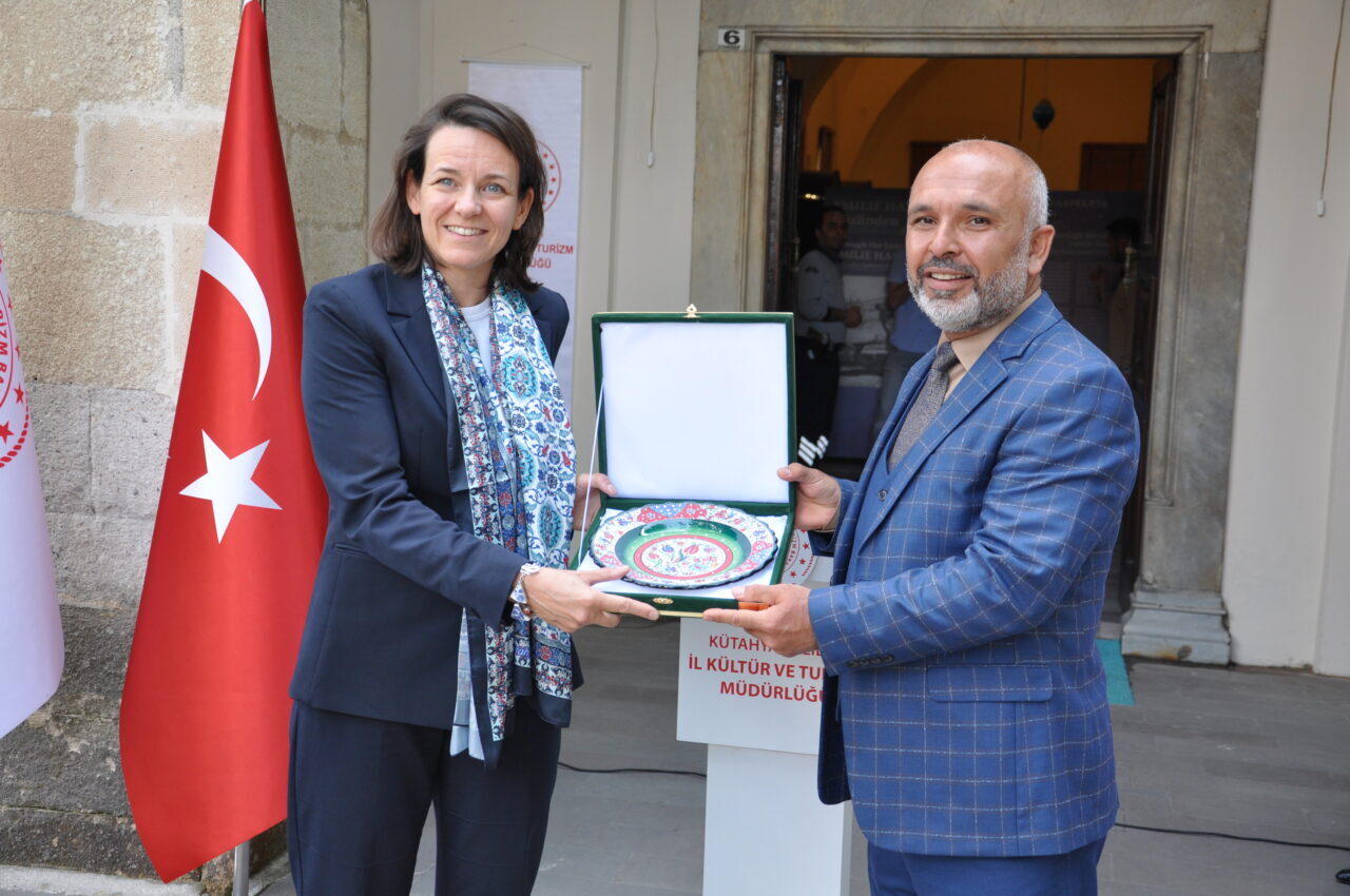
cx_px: 675
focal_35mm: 48
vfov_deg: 28.0
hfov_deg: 41.2
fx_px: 1798
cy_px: 448
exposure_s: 1/80
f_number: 4.5
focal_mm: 32
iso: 400
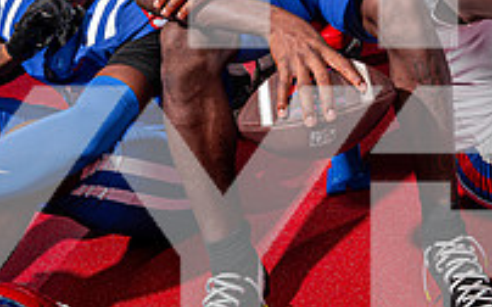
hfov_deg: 43.5
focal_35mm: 44
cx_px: 384
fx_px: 590
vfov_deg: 24.6
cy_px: -114
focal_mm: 14
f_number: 9
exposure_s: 1/200
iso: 80
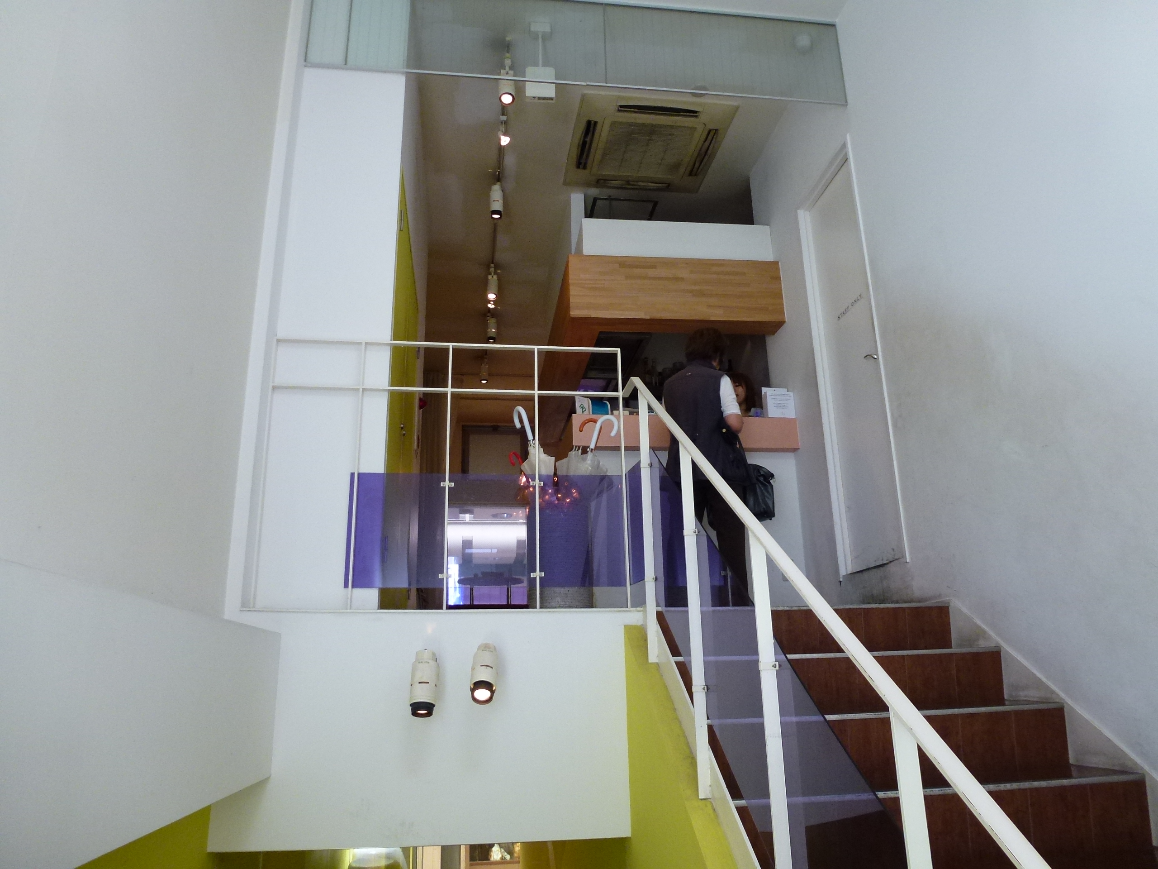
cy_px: 434
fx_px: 803
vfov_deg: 56.8
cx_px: 579
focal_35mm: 24
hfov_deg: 71.6
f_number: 3.3
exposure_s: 1/60
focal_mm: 4.3
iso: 200
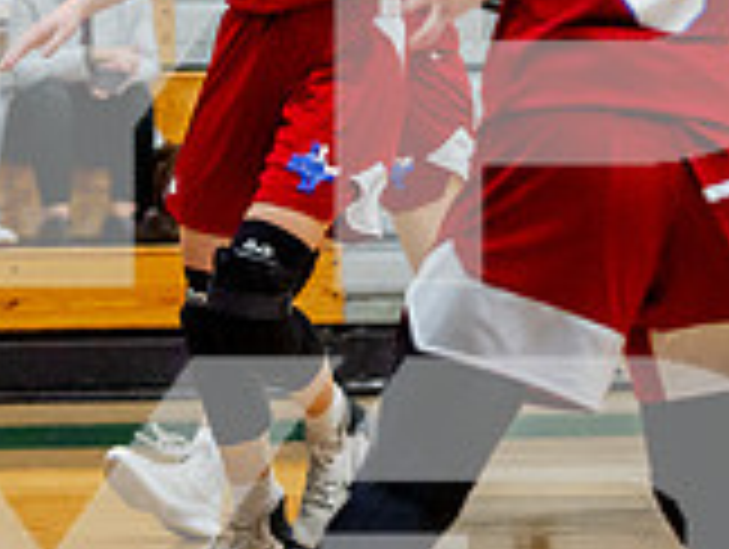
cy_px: -188
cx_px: -152
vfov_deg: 4.6
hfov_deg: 6.1
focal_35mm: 321
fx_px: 6770
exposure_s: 1/1000
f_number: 2.8
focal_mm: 70
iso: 2000
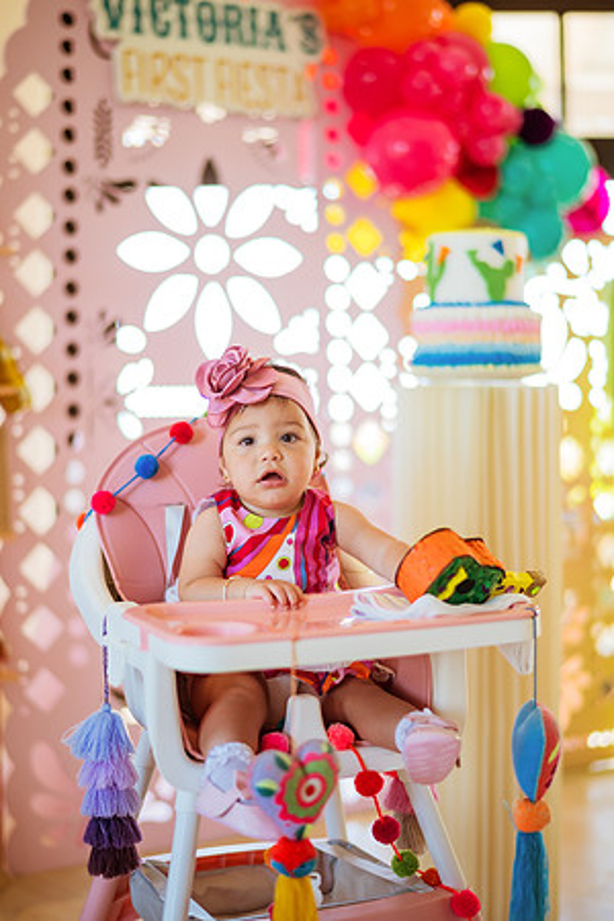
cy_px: 460
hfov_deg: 23.4
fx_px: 1484
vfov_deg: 34.5
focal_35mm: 58
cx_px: 307
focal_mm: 58
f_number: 1.6
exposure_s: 1/400
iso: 250
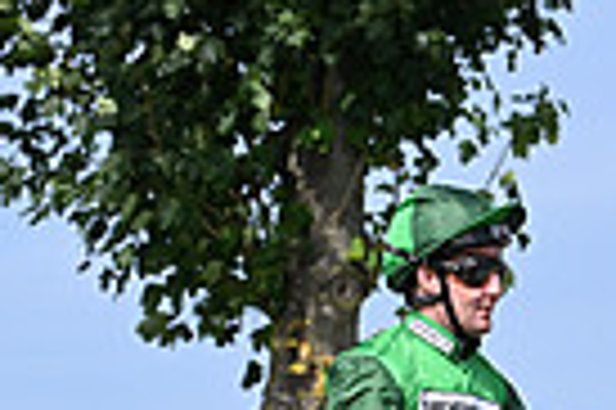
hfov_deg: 7.0
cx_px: 468
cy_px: 791
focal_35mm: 296
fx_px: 5059
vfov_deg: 4.6
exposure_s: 1/4000
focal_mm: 70
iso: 400
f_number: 4.5
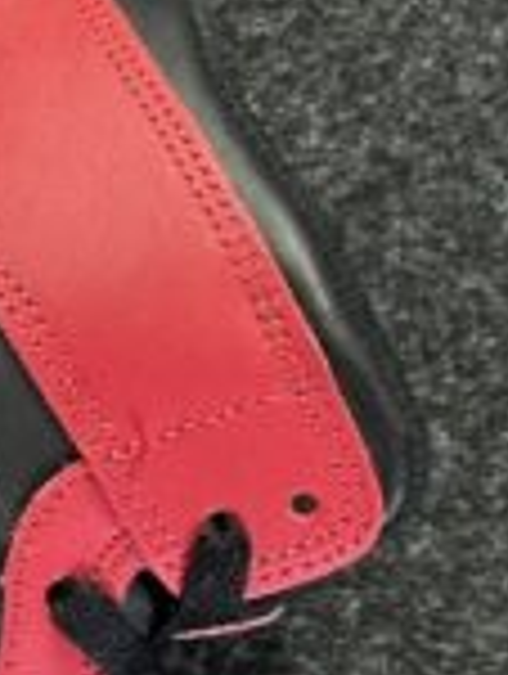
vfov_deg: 7.7
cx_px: -625
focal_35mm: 255
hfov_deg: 5.7
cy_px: 610
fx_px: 4975
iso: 250
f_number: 1.78
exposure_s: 1/33
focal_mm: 6.86
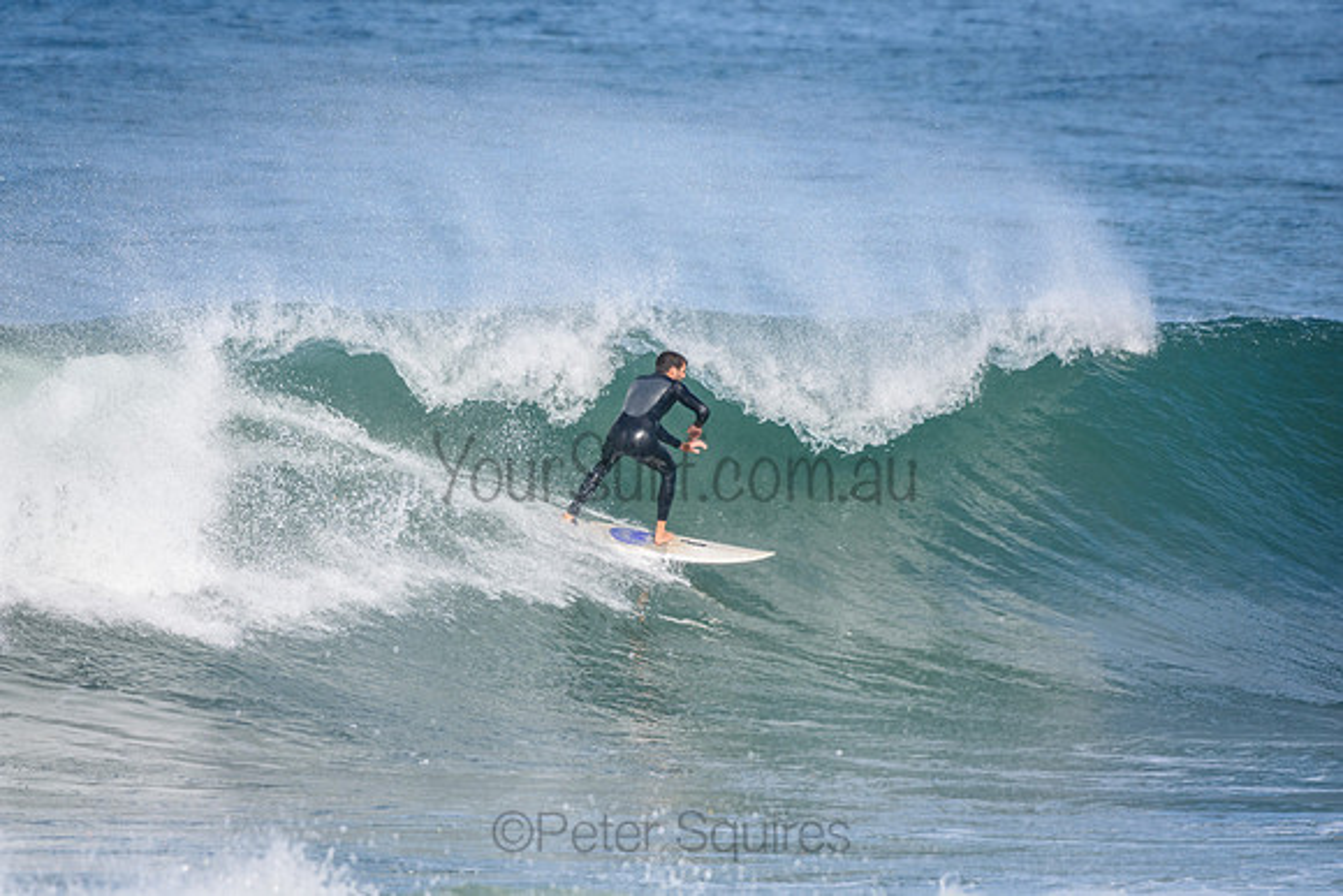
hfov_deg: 3.6
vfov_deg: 2.4
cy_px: 448
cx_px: 672
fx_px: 21268
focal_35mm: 570
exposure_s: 1/2000
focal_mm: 380
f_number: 5.6
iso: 400
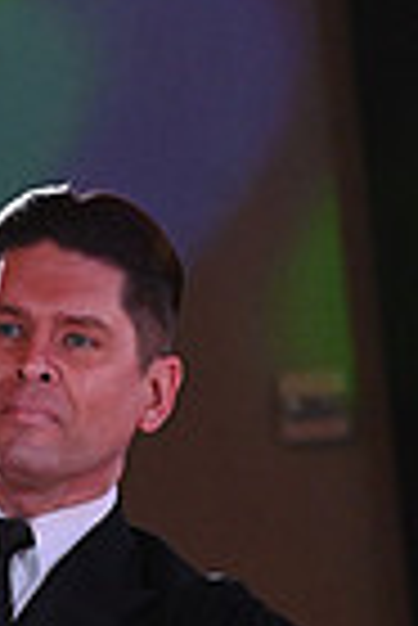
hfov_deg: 2.2
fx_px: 10892
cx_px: -402
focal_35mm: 627
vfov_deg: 3.3
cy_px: 1211
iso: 5000
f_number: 5.6
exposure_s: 1/400
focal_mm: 150
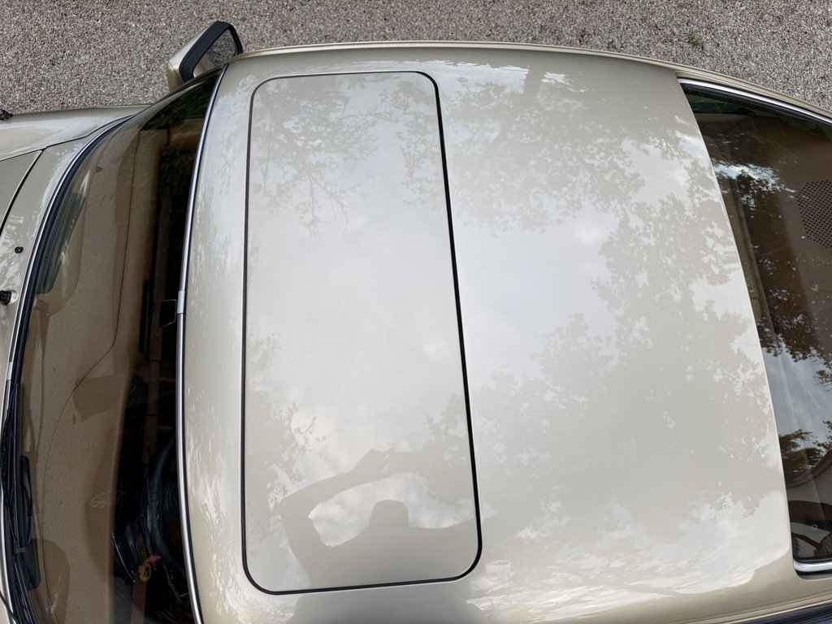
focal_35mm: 24
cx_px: 416
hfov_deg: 71.6
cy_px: 312
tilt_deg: -71.8
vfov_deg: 56.8
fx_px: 577
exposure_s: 1/510
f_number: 1.78
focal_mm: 6.76
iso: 80
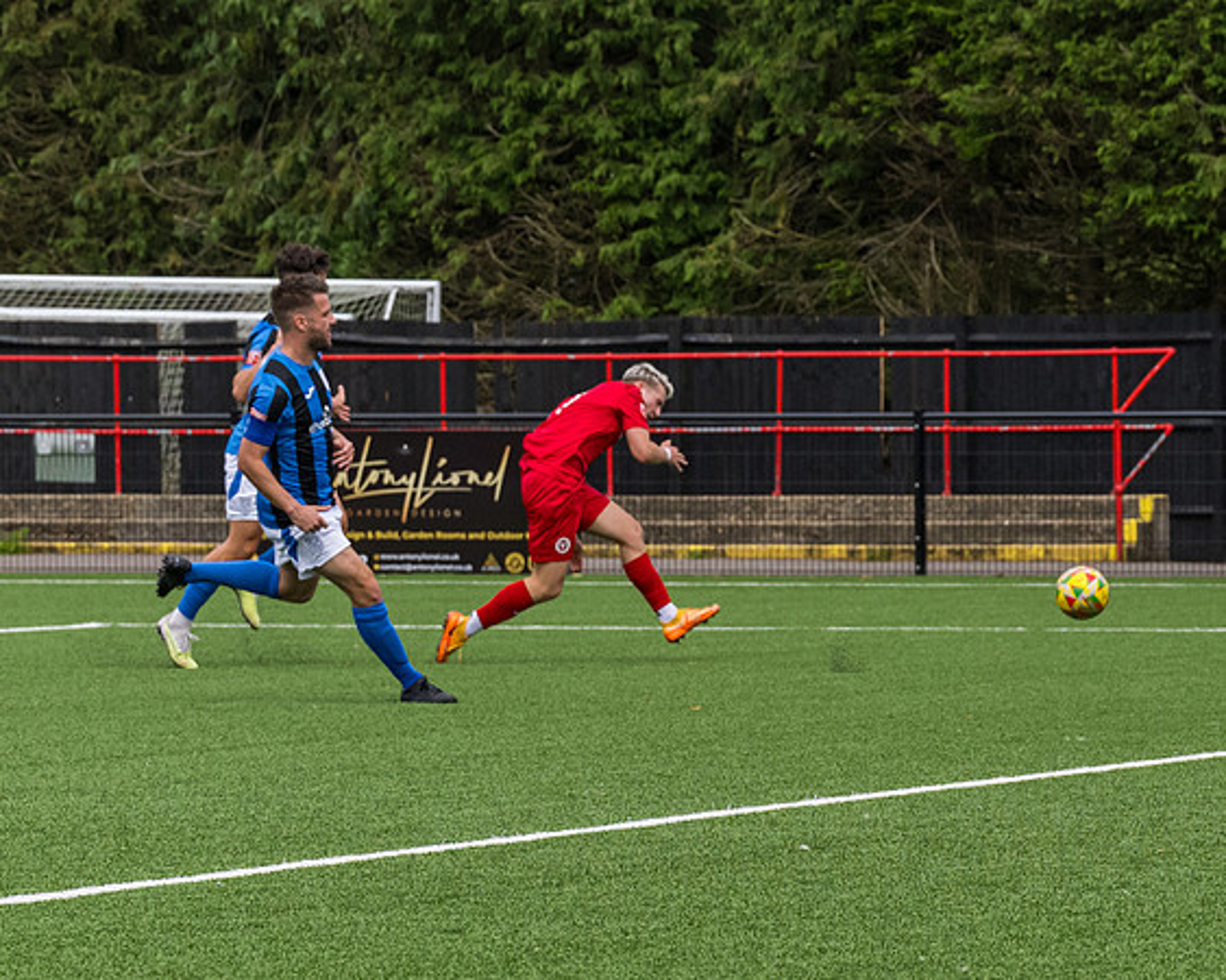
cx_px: 869
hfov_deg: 8.0
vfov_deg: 6.4
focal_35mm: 240
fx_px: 8721
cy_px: 801
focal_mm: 82
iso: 800
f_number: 5
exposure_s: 1/4000
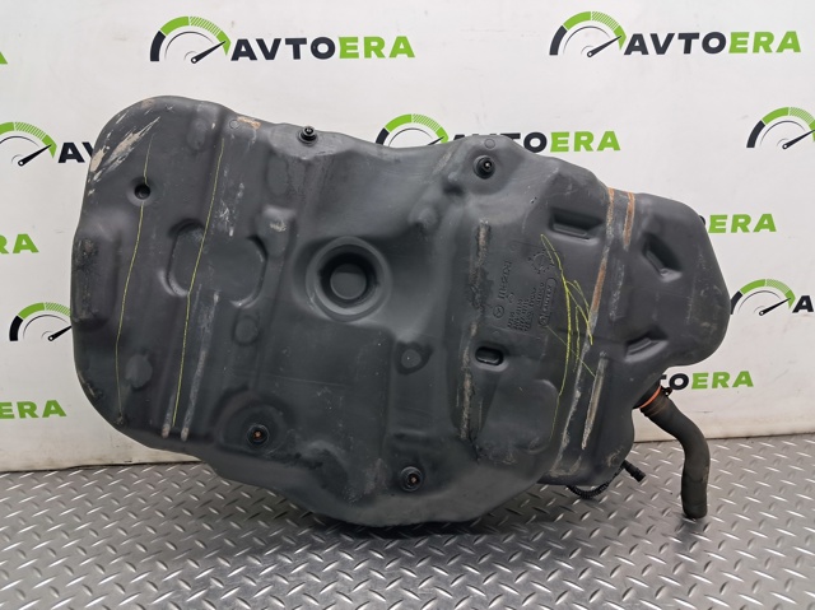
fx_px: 635
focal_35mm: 27
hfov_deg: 65.4
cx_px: 408
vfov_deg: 51.3
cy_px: 305
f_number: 1.8
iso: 125
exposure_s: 1/50
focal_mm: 4
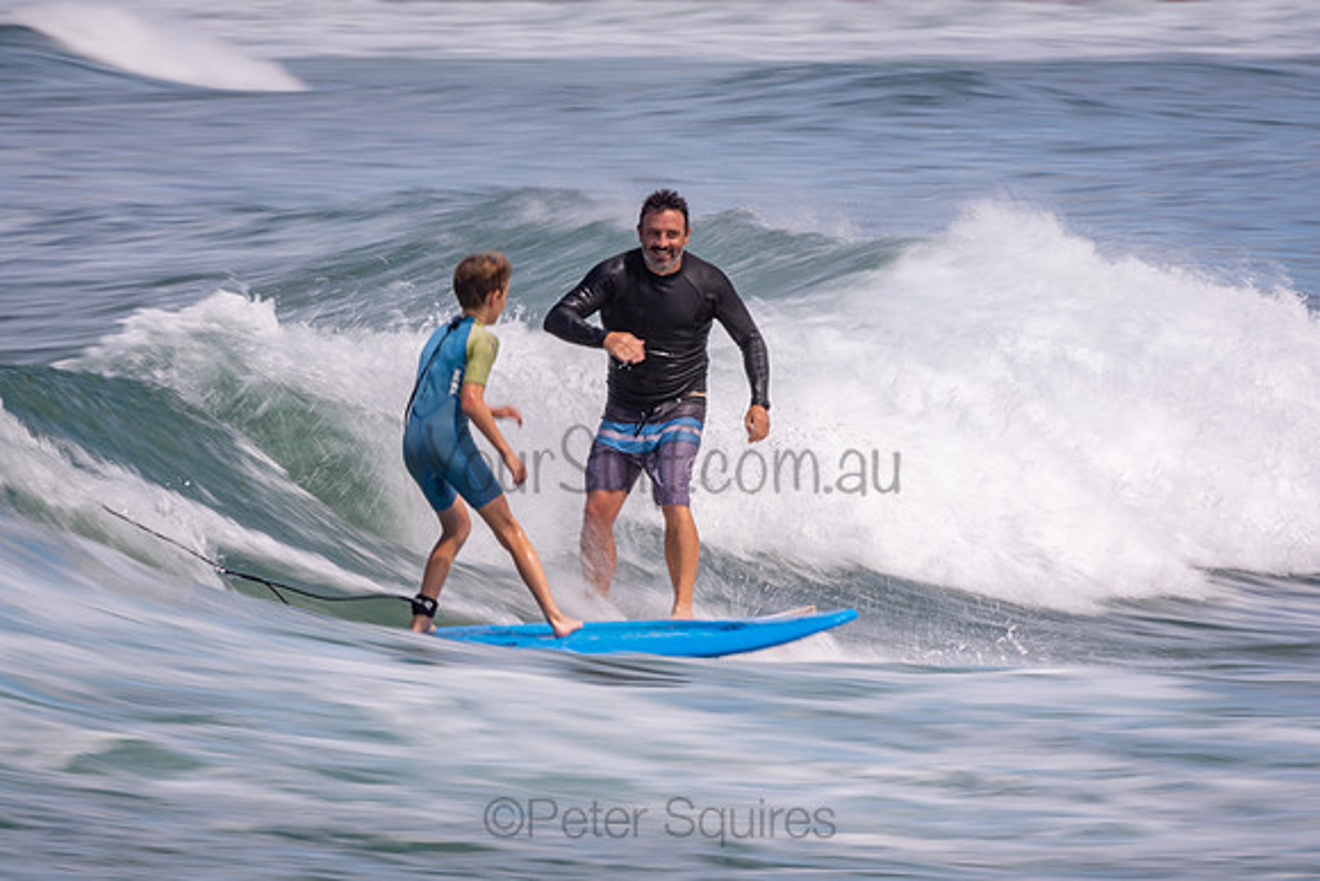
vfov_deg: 2.3
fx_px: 22004
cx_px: 660
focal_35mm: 600
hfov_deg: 3.4
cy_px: 440
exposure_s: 1/30
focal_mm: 400
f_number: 29
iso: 100
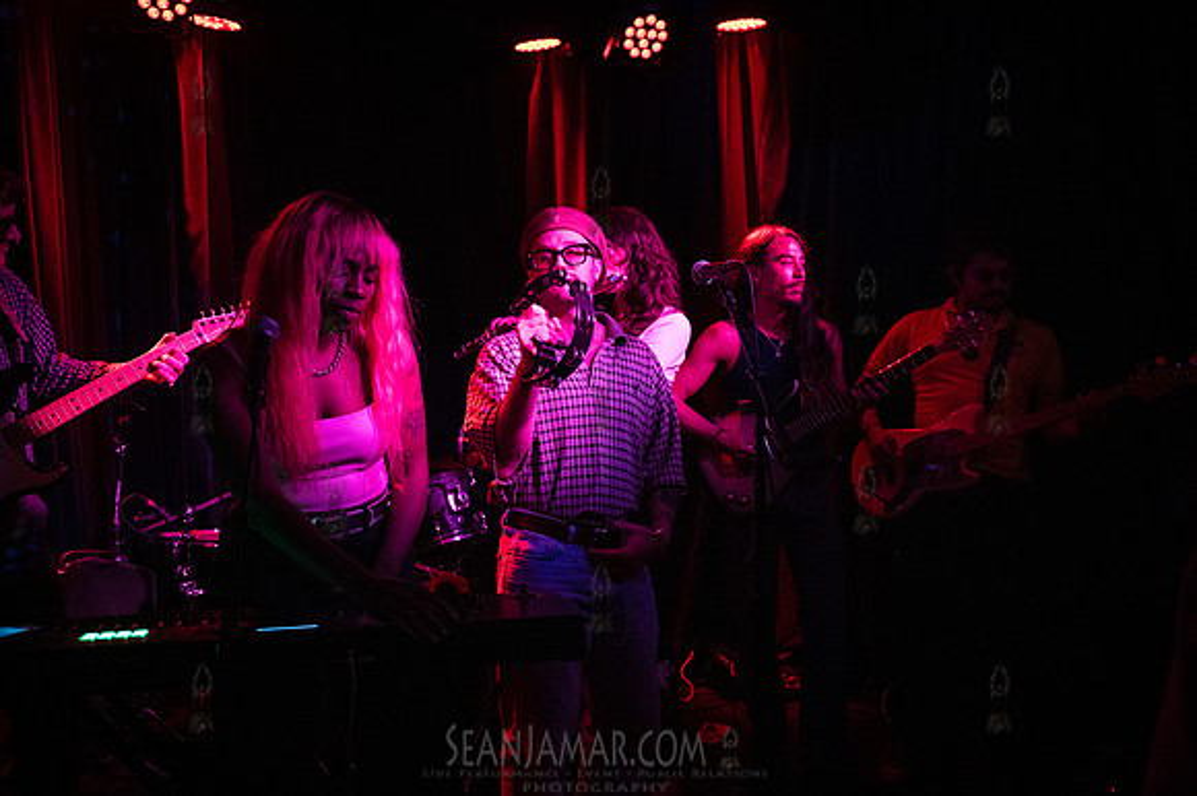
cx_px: 598
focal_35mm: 32
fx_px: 1063
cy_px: 398
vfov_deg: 41.1
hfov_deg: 58.7
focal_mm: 32
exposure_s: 1/320
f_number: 3.5
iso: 12800
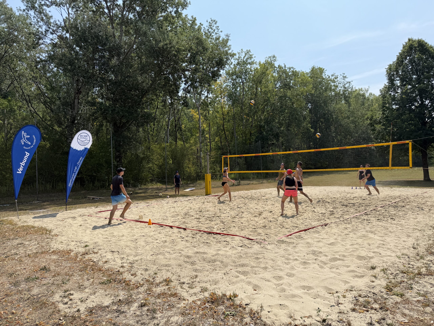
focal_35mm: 24
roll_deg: +1.3
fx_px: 301
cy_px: 163
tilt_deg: +0.3
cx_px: 217
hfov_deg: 71.6
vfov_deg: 56.8
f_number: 1.78
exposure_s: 1/5714
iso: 80
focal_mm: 6.76
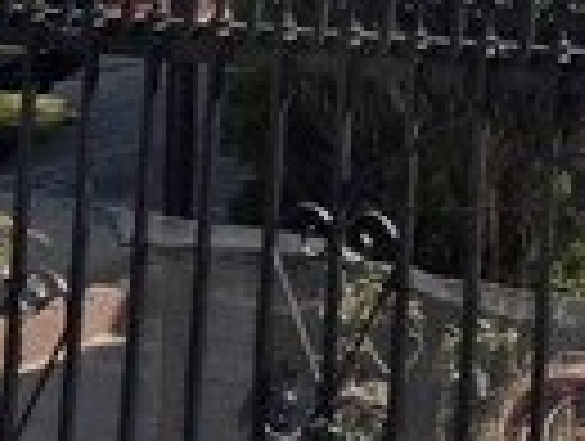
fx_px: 1913
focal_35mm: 113
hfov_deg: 15.3
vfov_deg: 12.3
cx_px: 1012
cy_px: -302
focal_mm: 6.3
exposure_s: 1/4434
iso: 80
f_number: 1.7
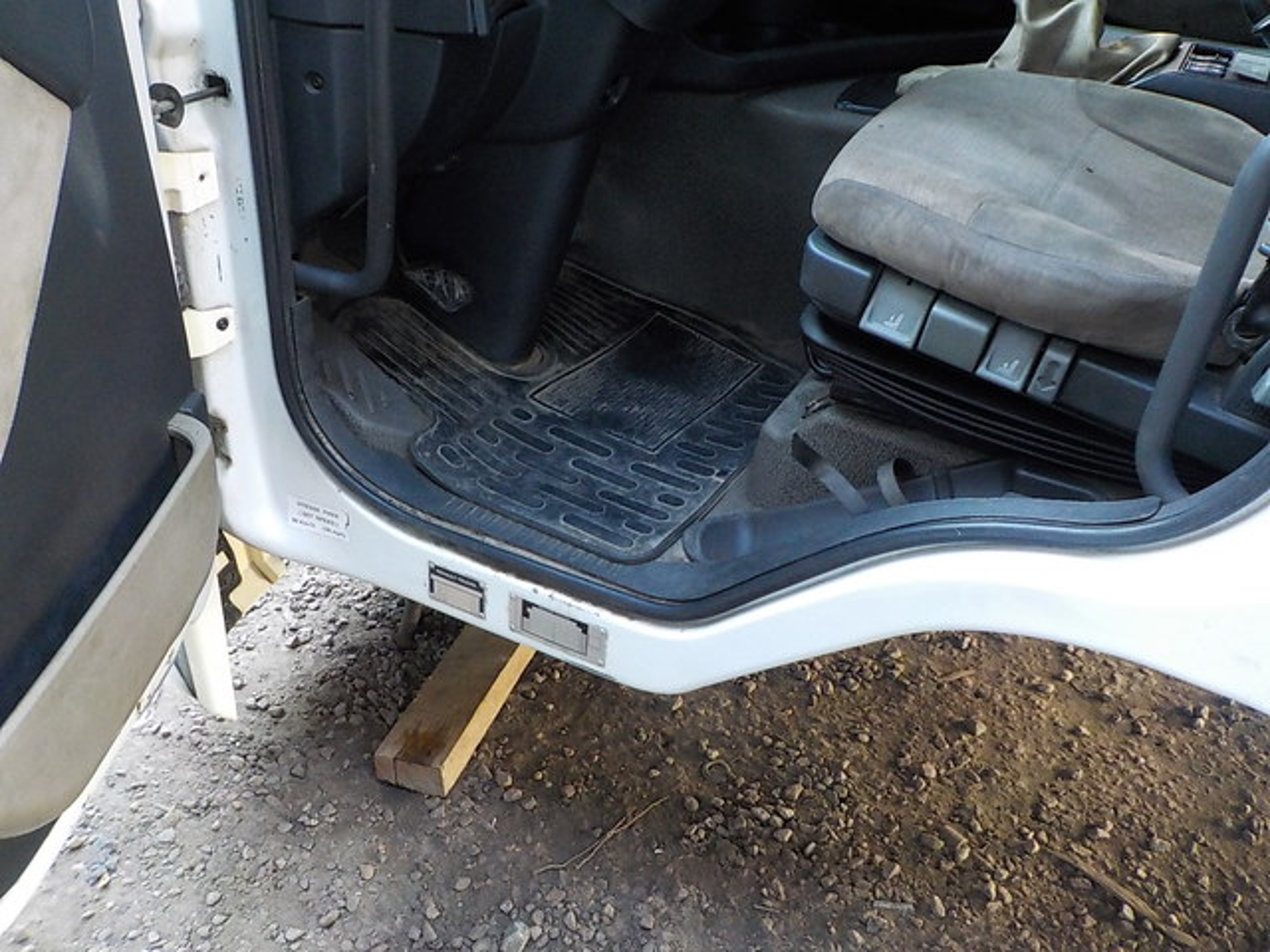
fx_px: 1101
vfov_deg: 46.8
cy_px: 476
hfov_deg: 60.0
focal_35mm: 30
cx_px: 635
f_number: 3.3
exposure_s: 1/30
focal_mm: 4.1
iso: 400
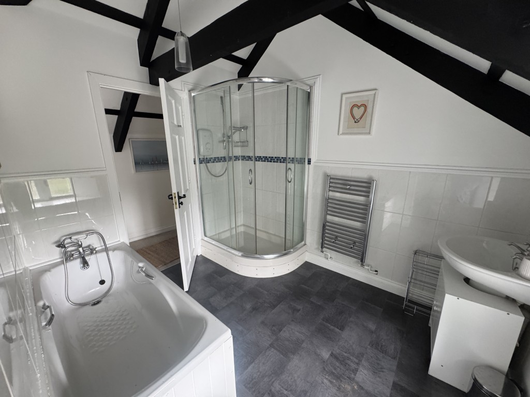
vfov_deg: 85.7
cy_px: 198
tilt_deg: -12.6
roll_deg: +1.7
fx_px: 214
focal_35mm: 14
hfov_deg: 102.1
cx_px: 265
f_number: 2.2
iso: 320
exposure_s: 1/96
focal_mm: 2.22
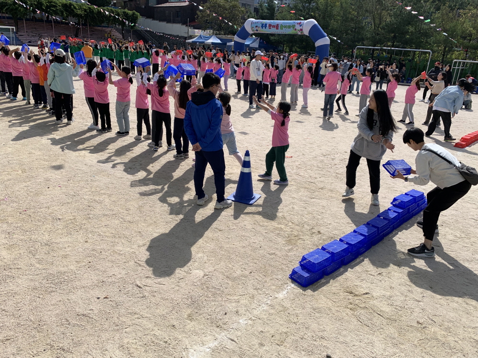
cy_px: 179
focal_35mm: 26
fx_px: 359
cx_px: 239
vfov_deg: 53.1
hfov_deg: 67.3
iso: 25
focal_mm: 4.25
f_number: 1.8
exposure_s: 1/2755
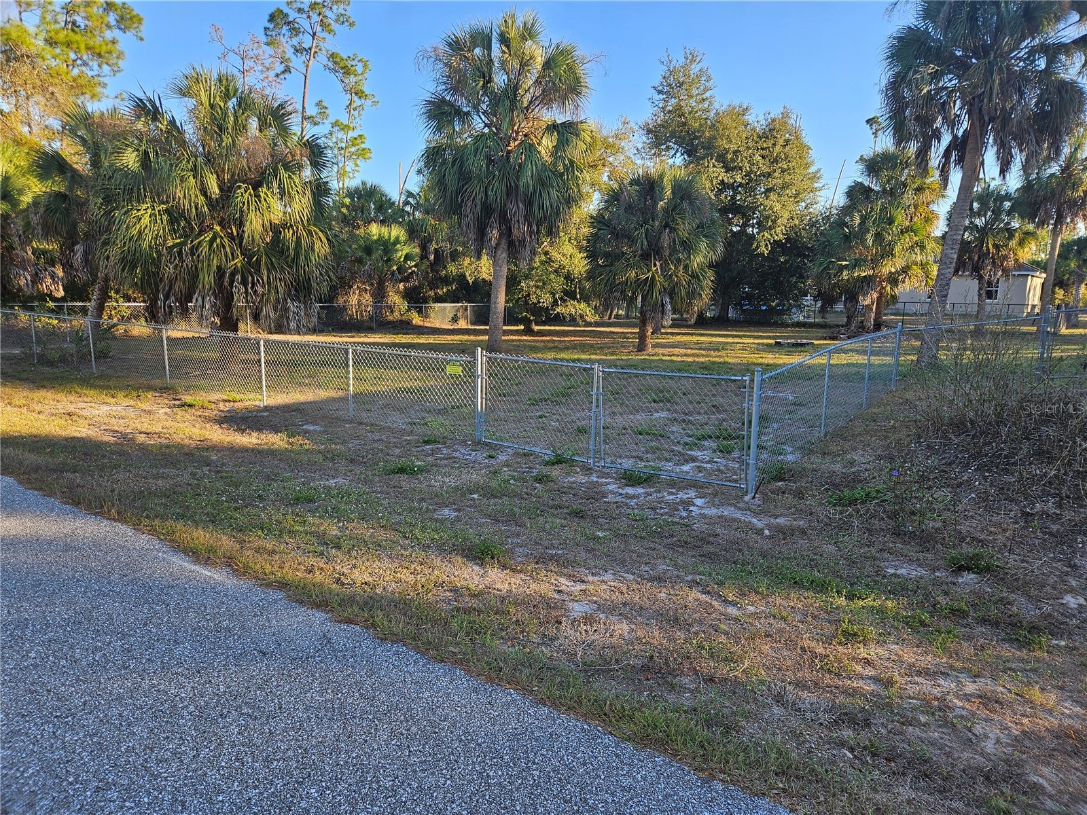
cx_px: 544
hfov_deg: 73.9
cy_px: 408
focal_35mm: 23
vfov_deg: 58.9
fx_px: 722
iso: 25
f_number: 1.8
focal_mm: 5.4
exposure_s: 1/289
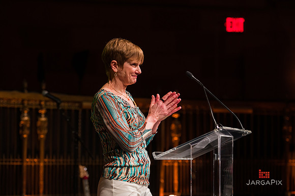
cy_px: 98
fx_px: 901
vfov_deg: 12.4
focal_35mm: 110
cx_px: 148
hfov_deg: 18.6
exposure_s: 1/320
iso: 2000
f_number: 4
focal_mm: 110
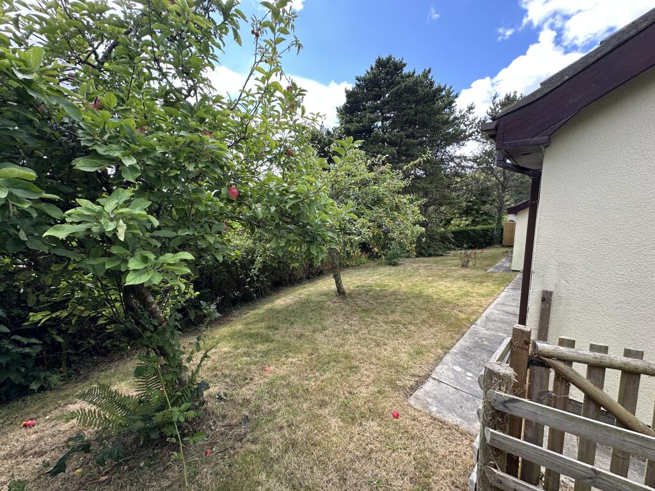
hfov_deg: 102.1
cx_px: 328
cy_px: 246
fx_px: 265
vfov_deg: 85.7
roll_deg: +0.3
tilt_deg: -8.1
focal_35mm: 14
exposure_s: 1/313
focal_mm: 2.22
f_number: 2.2
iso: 40
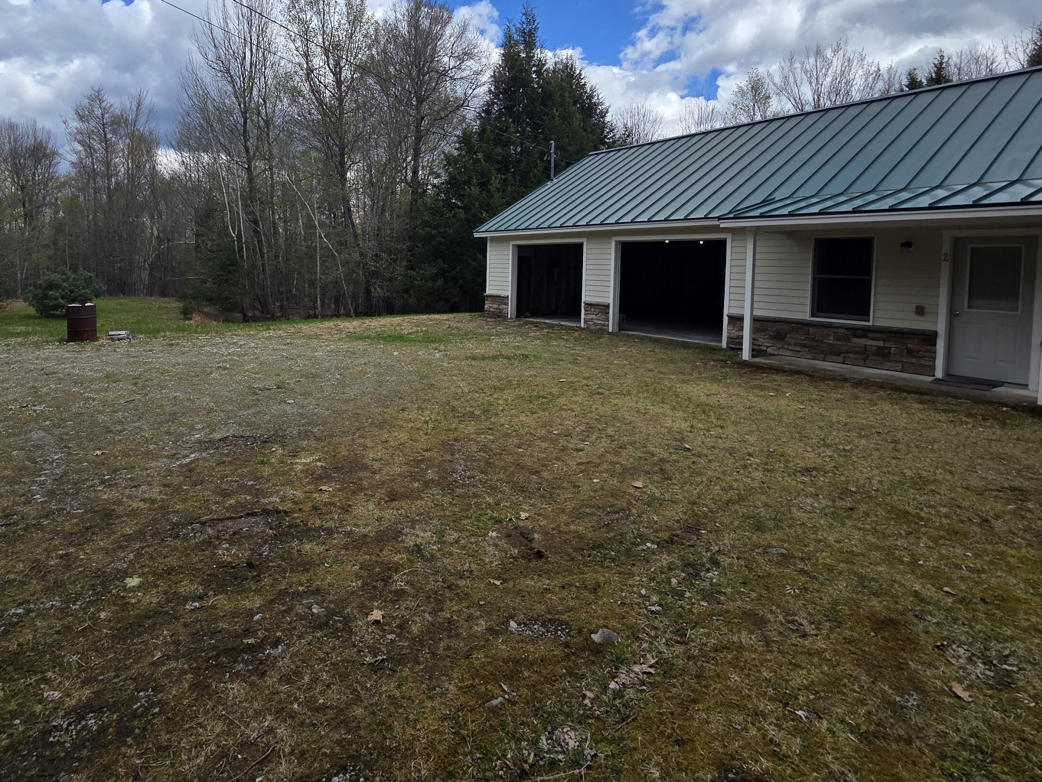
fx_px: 542
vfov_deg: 70.5
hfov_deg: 86.9
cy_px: 295
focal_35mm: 18
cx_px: 431
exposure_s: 1/2175
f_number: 2.2
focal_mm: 2.2
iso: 50
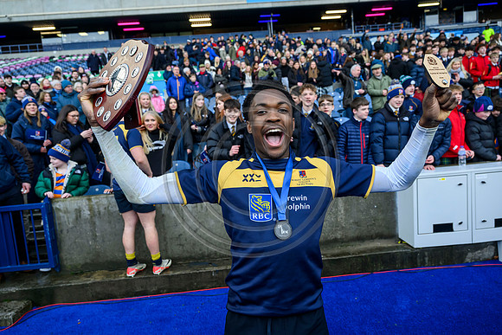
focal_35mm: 24
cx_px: 251
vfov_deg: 53.2
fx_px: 335
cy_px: 168
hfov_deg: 73.7
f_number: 5
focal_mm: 24
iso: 1250
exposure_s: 1/640
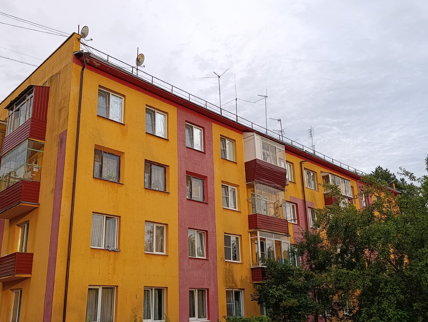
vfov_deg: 43.0
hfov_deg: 55.2
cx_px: 193
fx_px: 409
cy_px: 184
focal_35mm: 33
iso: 50
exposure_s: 1/117
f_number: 1.7
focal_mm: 6.11
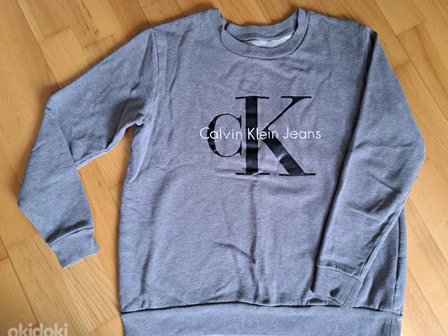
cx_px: 236
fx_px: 350
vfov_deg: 51.4
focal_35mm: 27
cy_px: 171
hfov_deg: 65.3
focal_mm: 5.23
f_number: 1.8
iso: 320
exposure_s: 1/50
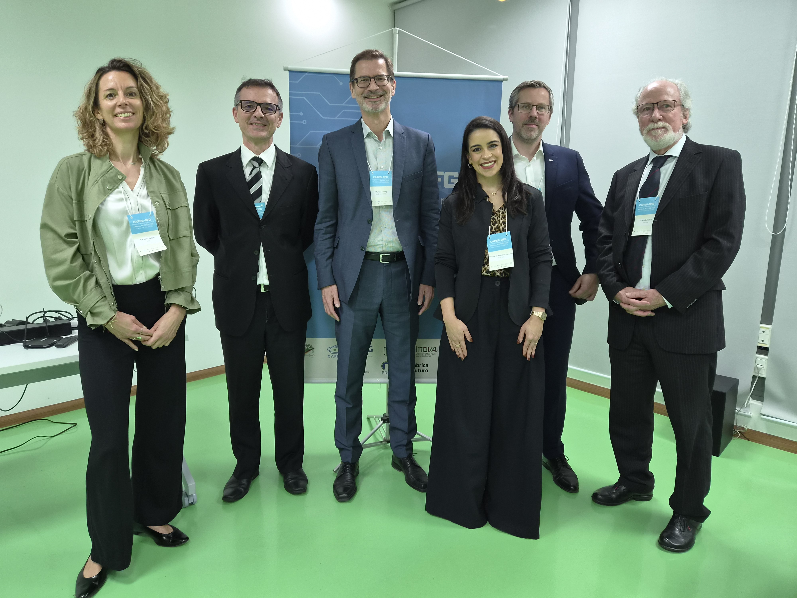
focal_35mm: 23
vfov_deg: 58.9
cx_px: 398
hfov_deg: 73.9
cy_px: 299
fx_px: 530
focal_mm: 5.4
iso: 400
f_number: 1.8
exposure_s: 1/120
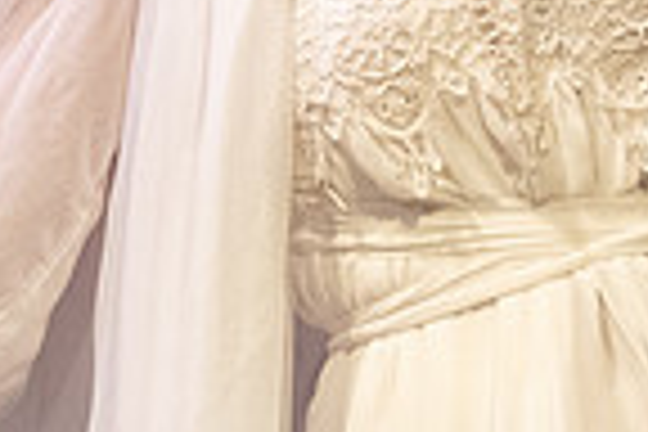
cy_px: -65
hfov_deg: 3.5
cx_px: 94
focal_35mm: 592
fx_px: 10655
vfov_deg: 2.3
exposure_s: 1/250
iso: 2000
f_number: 3.2
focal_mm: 98.2
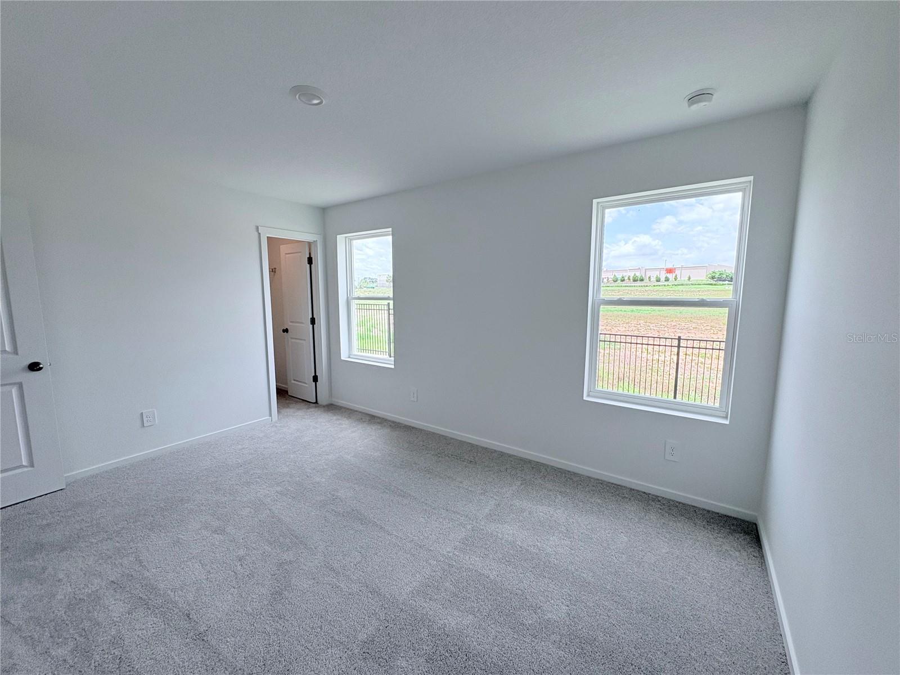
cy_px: 338
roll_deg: +1.0
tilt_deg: -6.8
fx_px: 364
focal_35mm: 14
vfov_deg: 85.7
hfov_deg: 102.1
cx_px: 450
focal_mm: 2.22
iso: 64
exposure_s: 1/317
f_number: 2.2
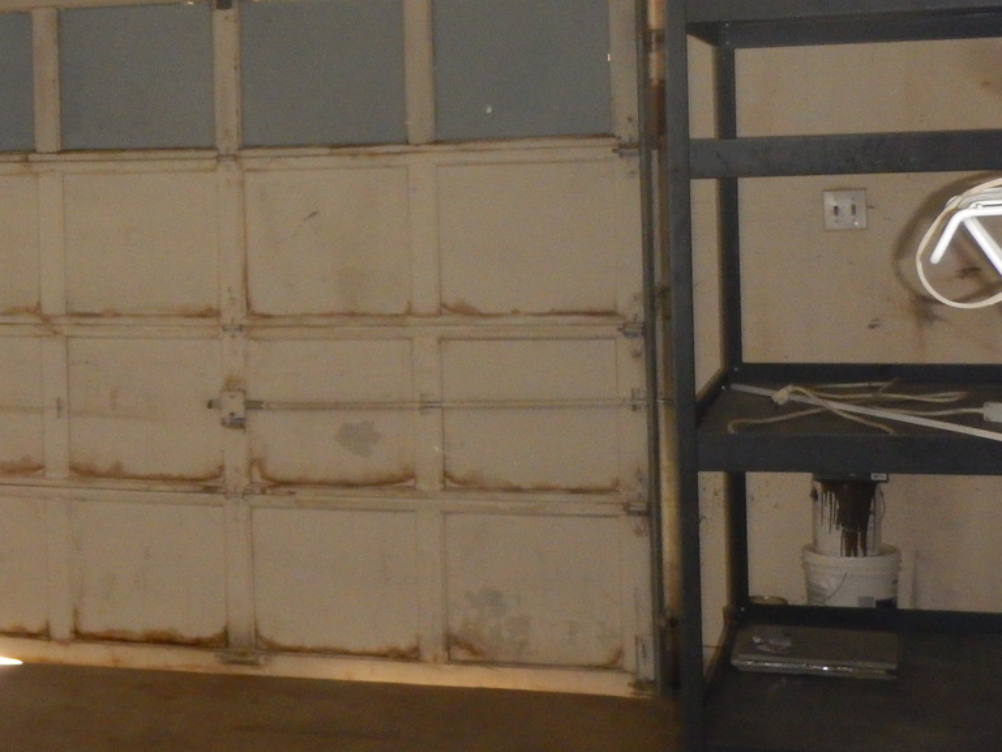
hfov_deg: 25.1
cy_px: 215
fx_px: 2171
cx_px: 69
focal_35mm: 75
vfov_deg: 19.5
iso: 560
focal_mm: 7.2
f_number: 4.2
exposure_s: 1/30
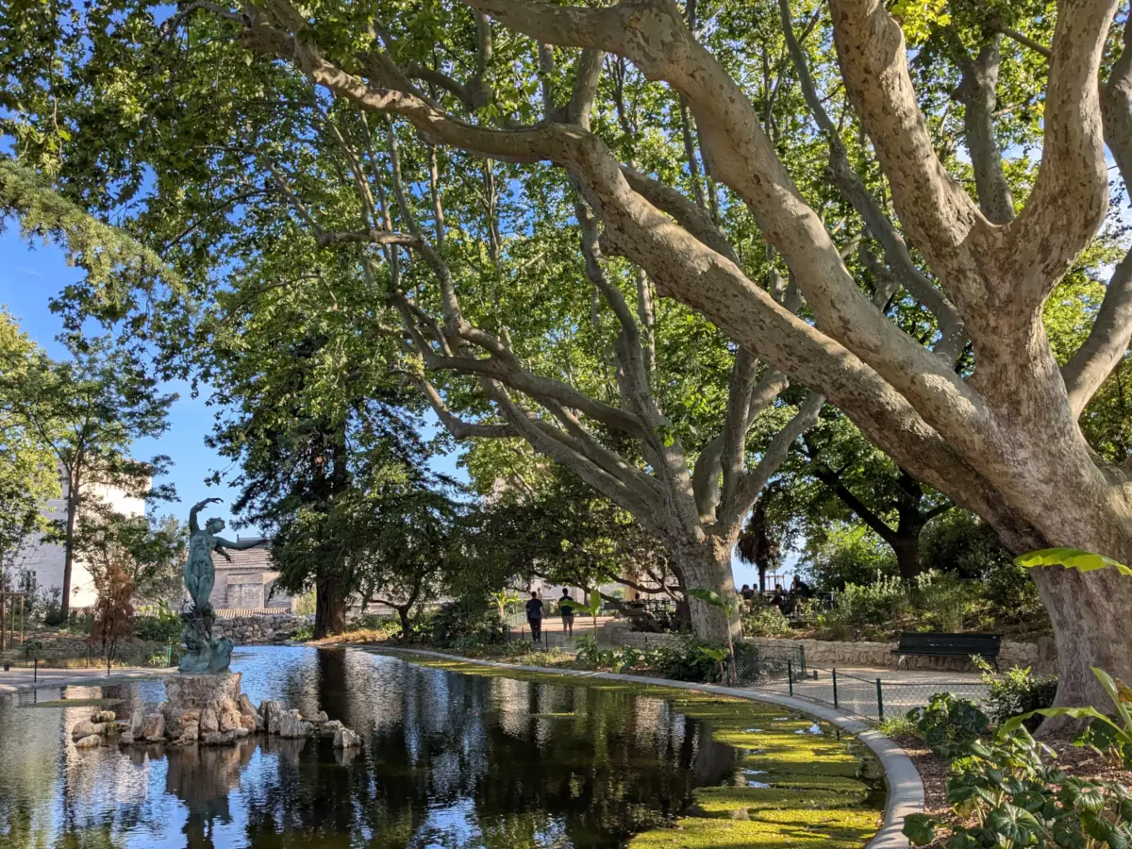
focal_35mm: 27
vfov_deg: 51.4
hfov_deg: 65.3
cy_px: 424
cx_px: 566
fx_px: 883
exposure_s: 1/1232
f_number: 1.73
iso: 44
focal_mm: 4.38
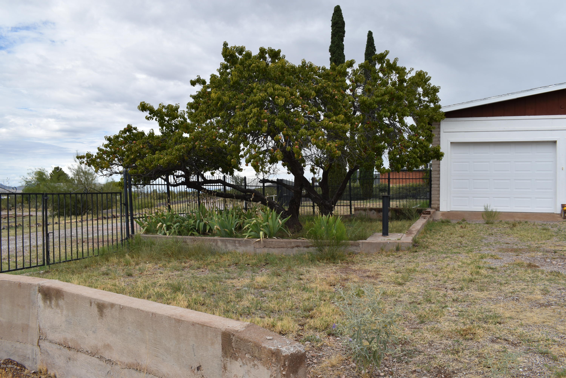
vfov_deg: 43.6
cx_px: 283
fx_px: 472
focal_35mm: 30
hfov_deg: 61.9
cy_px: 189
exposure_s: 1/200
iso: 100
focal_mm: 20
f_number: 10
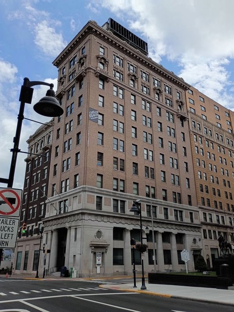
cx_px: 117
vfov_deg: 61.7
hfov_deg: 48.2
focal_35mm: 29
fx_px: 261
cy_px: 156
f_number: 1.8
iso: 104
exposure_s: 1/1508
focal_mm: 4.27
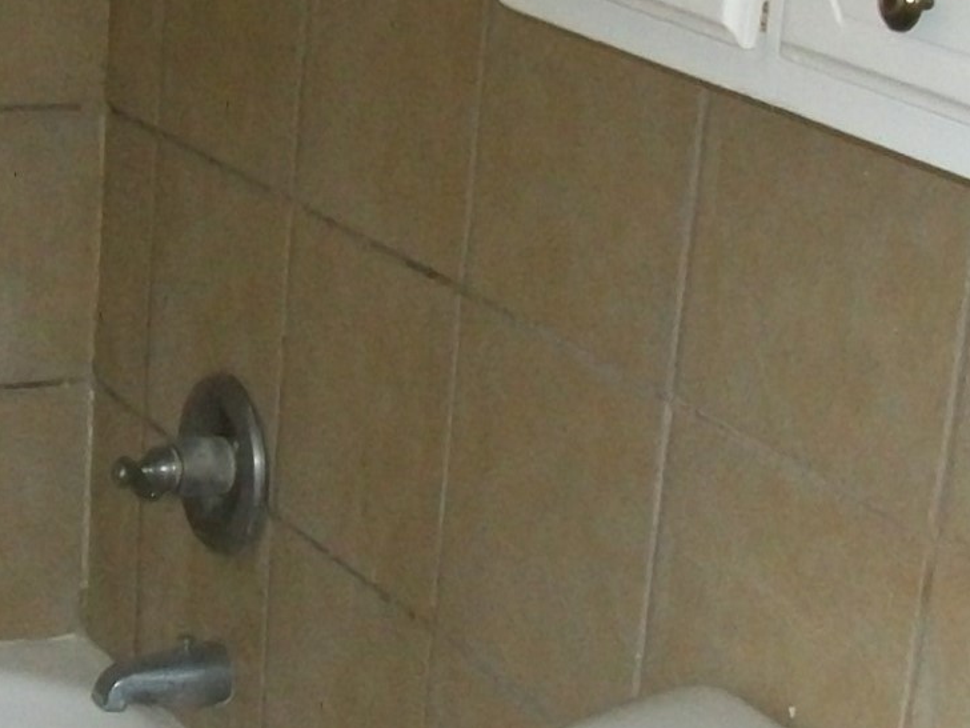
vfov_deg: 15.5
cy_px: 469
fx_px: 2662
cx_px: 333
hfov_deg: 20.6
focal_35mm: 95
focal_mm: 6
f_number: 2.7
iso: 160
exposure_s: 1/60
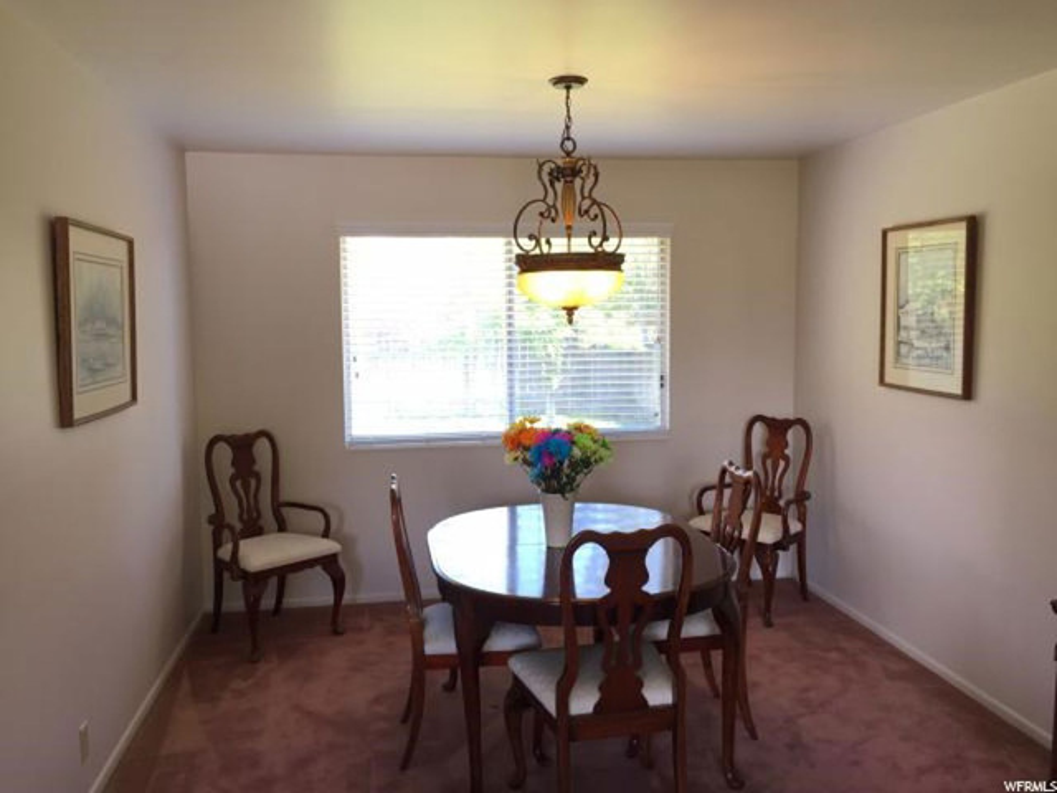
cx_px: 528
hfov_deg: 61.7
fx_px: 886
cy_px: 396
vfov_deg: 48.2
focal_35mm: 29
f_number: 2.2
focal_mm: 4.15
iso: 32
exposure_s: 1/40
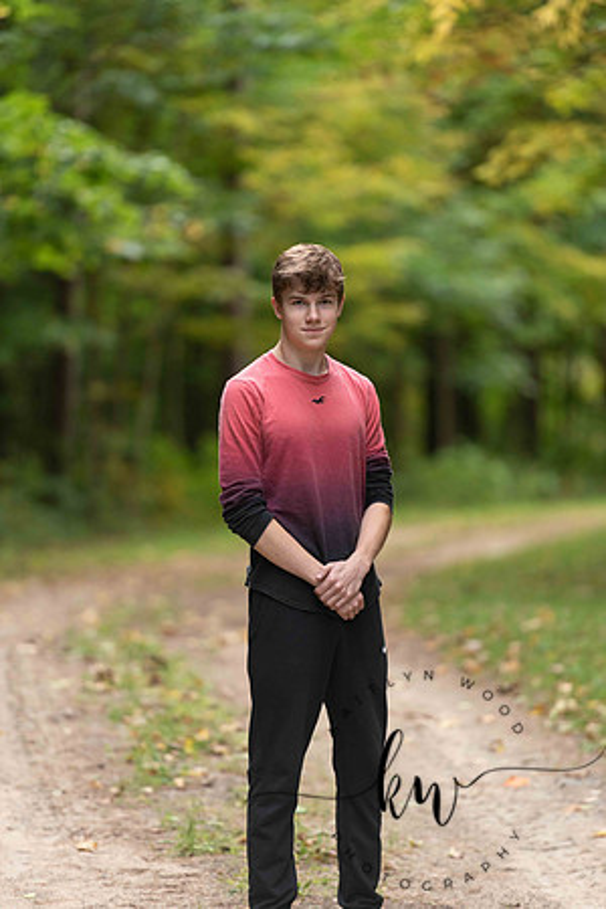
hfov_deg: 6.9
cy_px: 454
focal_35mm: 200
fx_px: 5050
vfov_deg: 10.3
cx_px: 303
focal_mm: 200
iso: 500
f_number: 2.8
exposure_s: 1/320
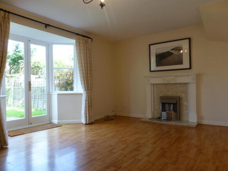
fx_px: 158
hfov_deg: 71.6
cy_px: 86
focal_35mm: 24
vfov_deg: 56.8
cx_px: 114
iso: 160
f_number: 3.3
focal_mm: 4.3
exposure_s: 1/60
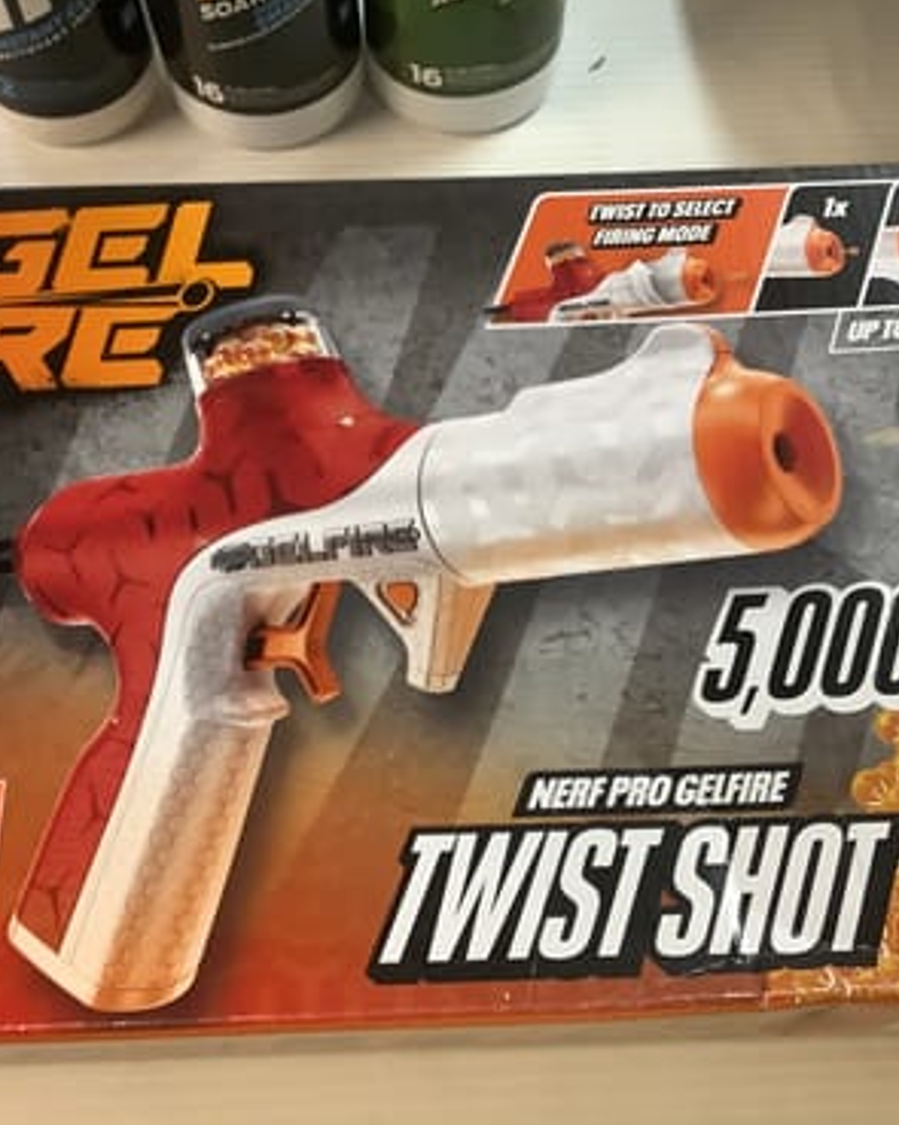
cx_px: 448
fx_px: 1364
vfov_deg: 44.8
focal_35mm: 41
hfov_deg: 36.5
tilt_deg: -62.3
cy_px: 559
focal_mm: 3.3
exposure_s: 1/50
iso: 250
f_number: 2.4
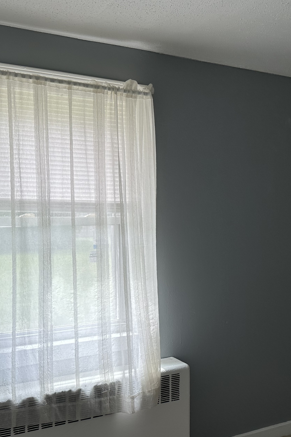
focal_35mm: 40
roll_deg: +0.0
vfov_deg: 48.4
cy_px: 243
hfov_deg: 33.4
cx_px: 134
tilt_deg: -2.7
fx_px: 485
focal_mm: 6.86
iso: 80
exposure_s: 1/355
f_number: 1.78
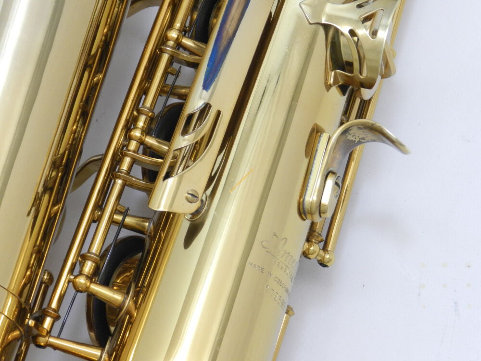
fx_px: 3321
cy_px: 180
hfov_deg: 8.3
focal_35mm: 239
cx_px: 240
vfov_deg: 6.2
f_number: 5.1
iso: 400
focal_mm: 42.4
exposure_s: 1/30
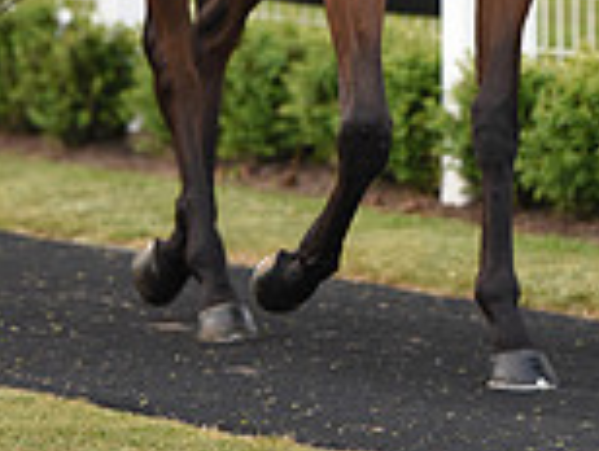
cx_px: 445
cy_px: -307
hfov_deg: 4.1
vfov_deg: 3.1
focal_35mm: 477
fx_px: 8267
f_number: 3.2
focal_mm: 170
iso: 1600
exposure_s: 1/500
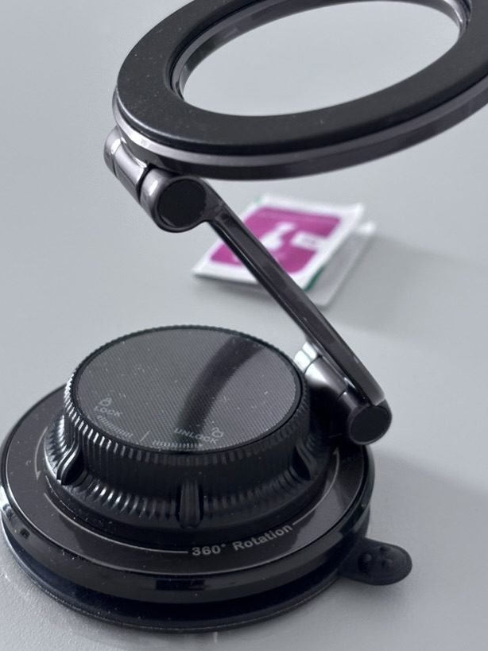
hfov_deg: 22.6
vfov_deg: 29.8
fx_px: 1222
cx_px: 279
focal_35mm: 65
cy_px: 305
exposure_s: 1/40
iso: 200
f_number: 1.6
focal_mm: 5.96
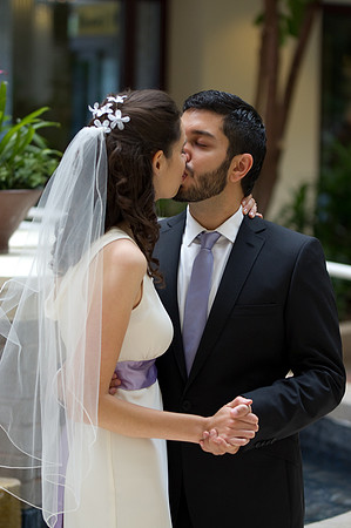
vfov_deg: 15.5
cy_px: 264
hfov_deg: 10.4
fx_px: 1935
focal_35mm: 132
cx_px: 176
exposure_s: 1/125
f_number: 2.8
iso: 640
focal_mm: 87.5
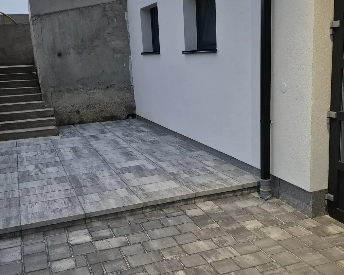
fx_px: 417
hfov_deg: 44.8
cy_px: 142
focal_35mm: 41
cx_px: 175
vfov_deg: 36.5
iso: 1000
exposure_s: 1/100
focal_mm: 5.4
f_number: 1.8
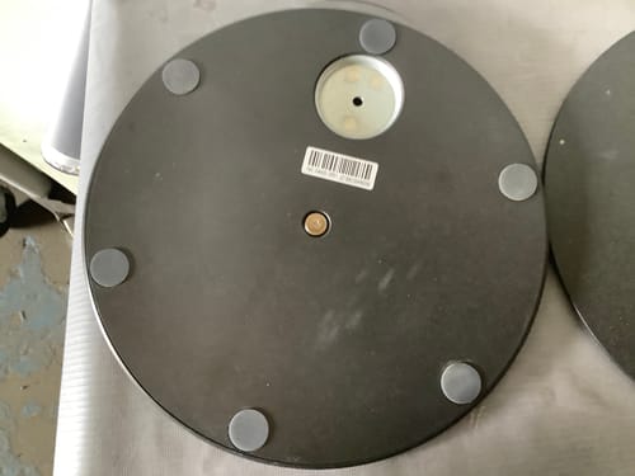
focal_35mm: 31
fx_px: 569
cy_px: 238
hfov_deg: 58.4
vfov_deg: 45.4
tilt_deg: -77.5
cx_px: 318
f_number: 2.4
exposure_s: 1/33
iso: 400
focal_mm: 3.3
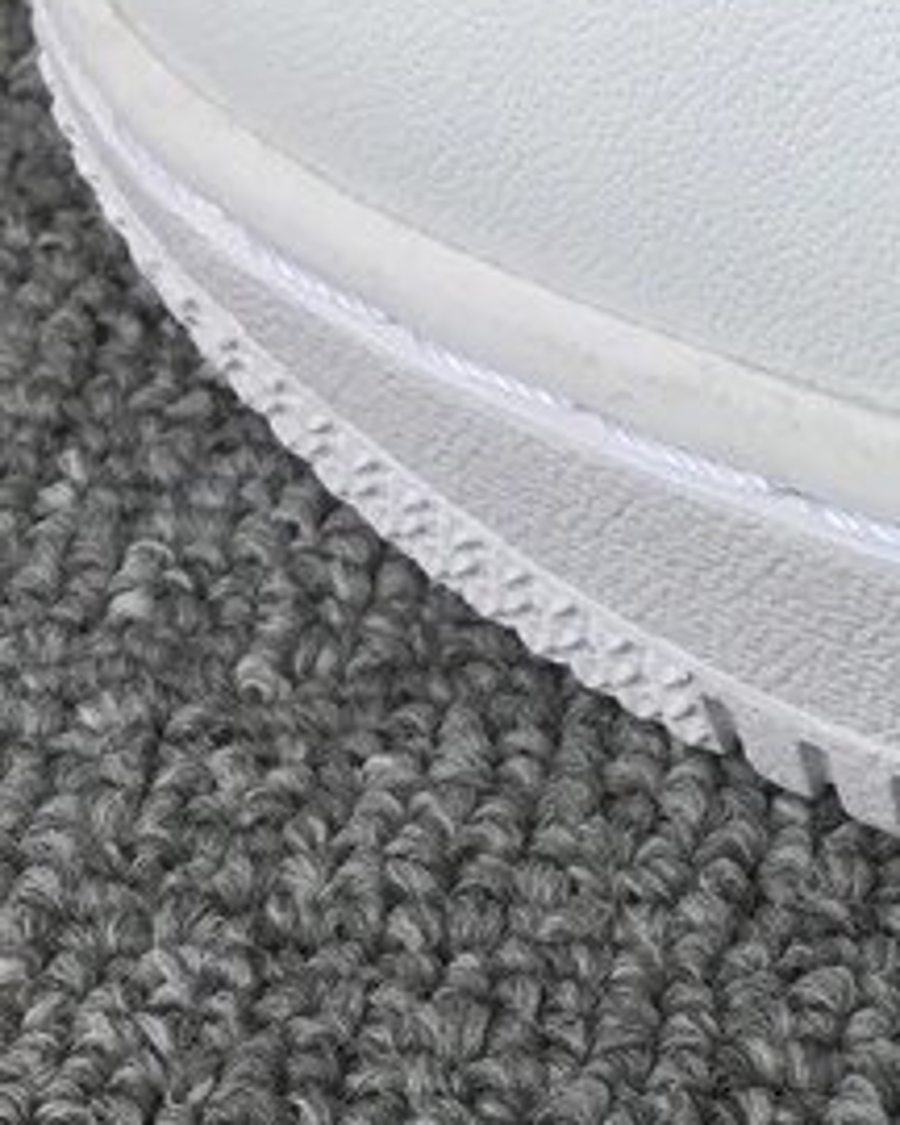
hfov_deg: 13.9
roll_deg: -2.3
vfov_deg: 18.1
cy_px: -185
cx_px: 1508
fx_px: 3363
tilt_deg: -38.9
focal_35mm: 101
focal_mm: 3.3
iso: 25
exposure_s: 1/151
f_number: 2.4
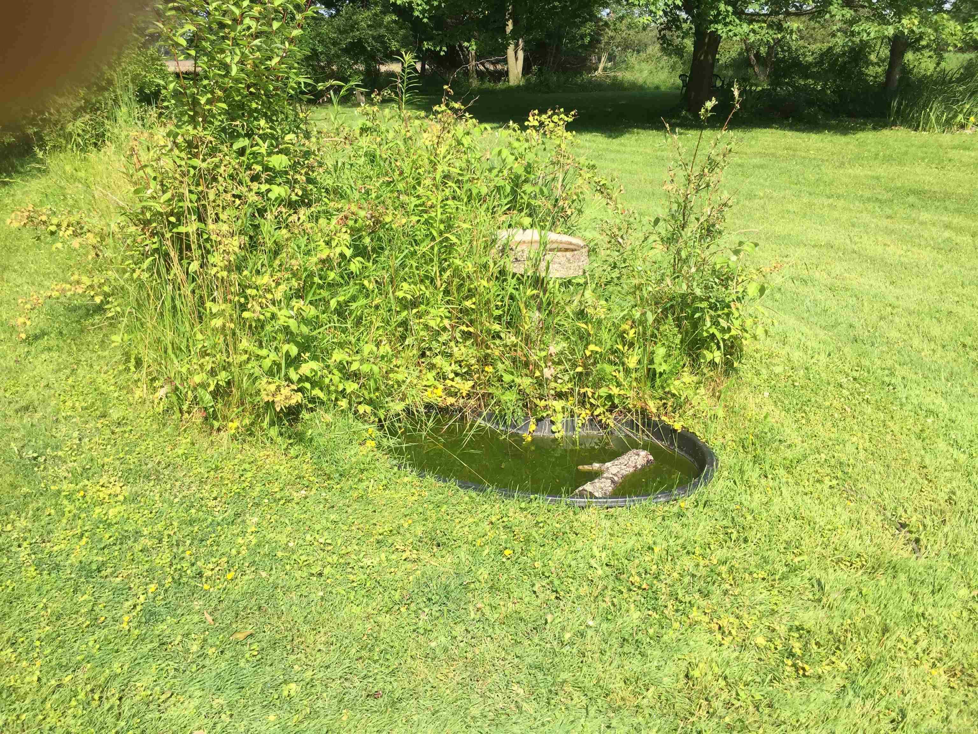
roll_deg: -0.4
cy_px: 367
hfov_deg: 61.7
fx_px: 819
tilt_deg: -19.0
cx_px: 489
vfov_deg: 48.2
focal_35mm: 29
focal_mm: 4.15
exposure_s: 1/824
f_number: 2.2
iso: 32
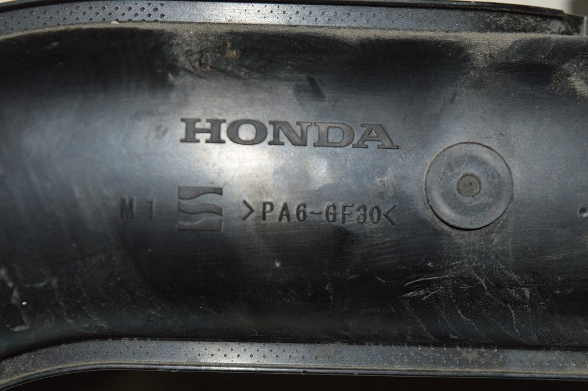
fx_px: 1346
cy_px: 196
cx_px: 294
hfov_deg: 24.6
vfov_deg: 16.5
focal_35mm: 82
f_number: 8
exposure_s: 1/60
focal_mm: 55
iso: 100
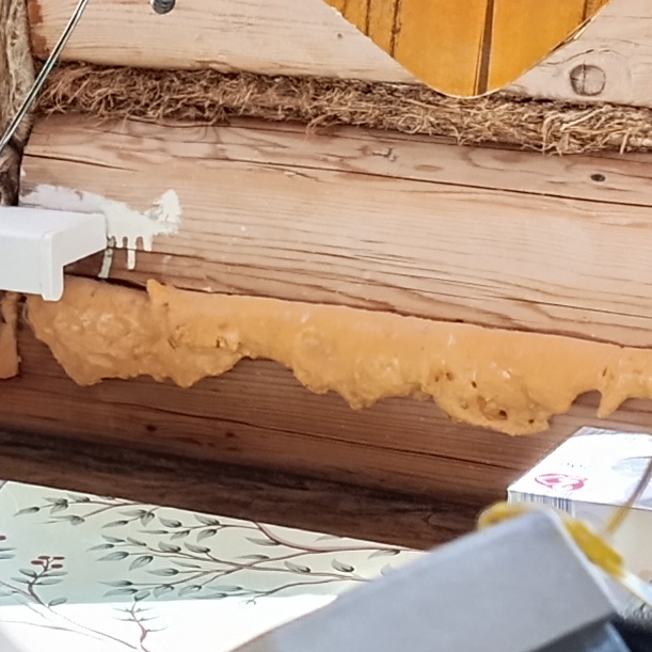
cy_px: 205
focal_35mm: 136
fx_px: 2898
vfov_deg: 12.8
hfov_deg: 12.4
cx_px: -247
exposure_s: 1/100
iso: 640
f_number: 1.7
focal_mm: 6.11
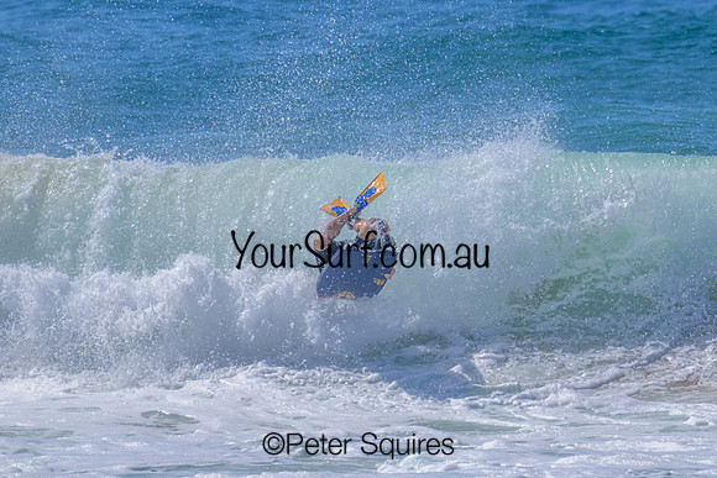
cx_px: 425
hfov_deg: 1.9
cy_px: 202
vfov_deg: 1.3
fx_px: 21892
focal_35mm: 1099
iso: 560
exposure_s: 1/2000
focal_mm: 800
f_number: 11
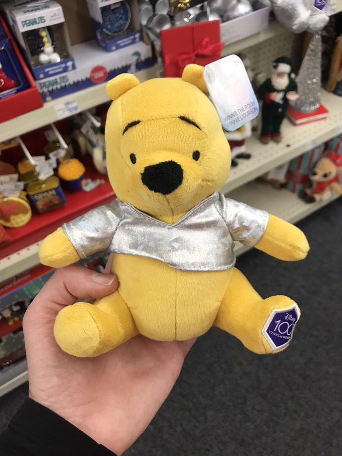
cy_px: 228
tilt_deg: -47.9
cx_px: 171
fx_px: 369
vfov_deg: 63.4
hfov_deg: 49.7
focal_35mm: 28
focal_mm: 3.99
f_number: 1.8
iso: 25
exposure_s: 1/30
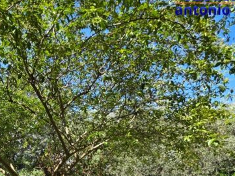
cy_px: 209
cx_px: 46
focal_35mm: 36
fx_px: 244
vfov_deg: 32.9
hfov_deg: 48.3
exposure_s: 1/803
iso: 40
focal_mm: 2.2
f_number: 1.9
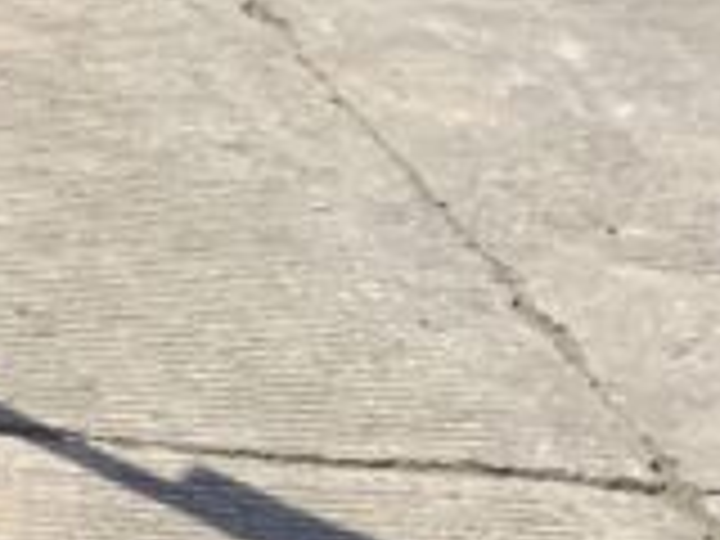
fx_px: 3869
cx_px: -1498
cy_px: -594
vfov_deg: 7.6
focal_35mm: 186
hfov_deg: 8.7
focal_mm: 3
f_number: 1.8
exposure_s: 1/2320
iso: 16
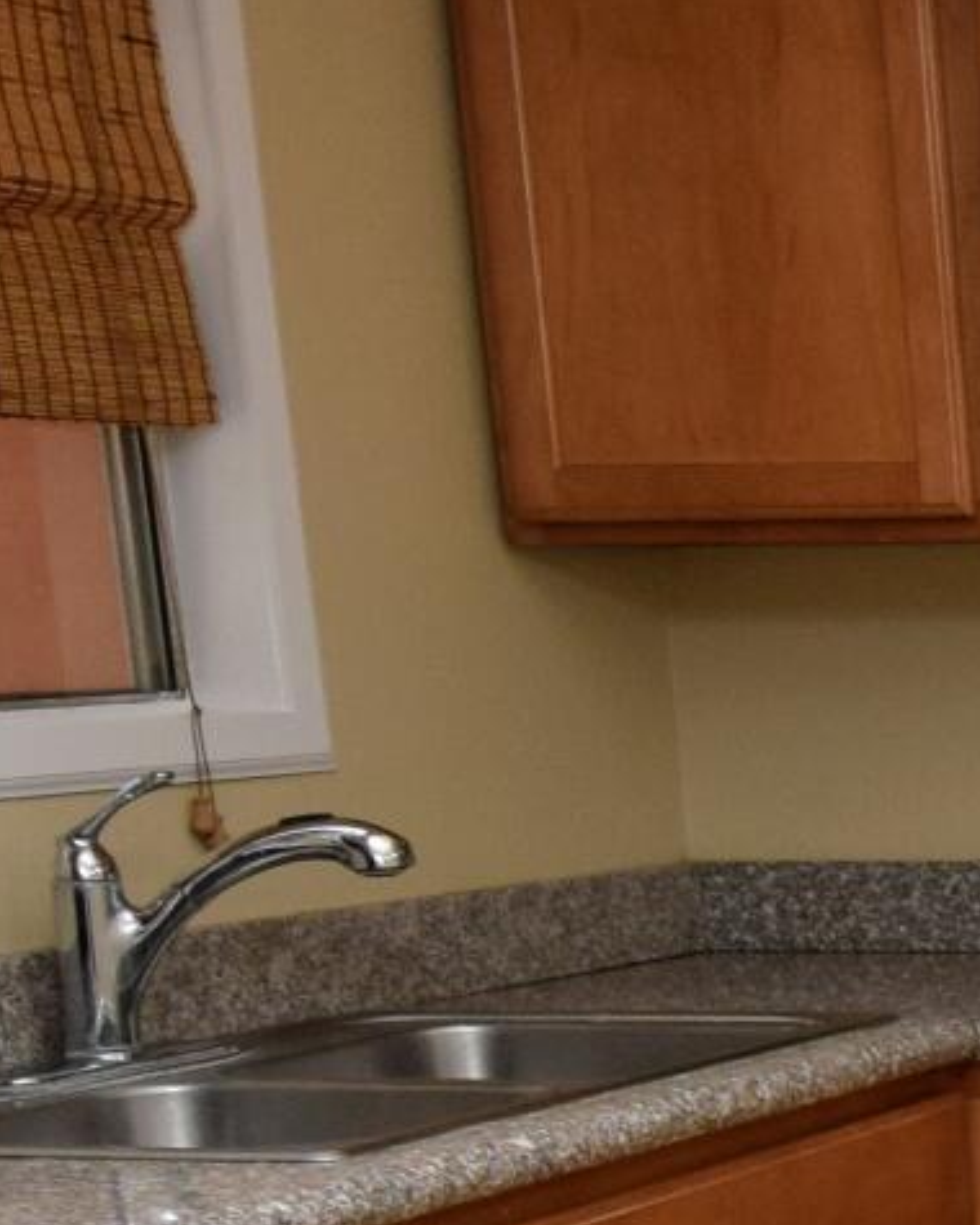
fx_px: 3227
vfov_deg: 20.5
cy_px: 1328
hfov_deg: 14.2
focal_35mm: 89
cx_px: 2024
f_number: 5.6
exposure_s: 1/125
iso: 400
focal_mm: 10
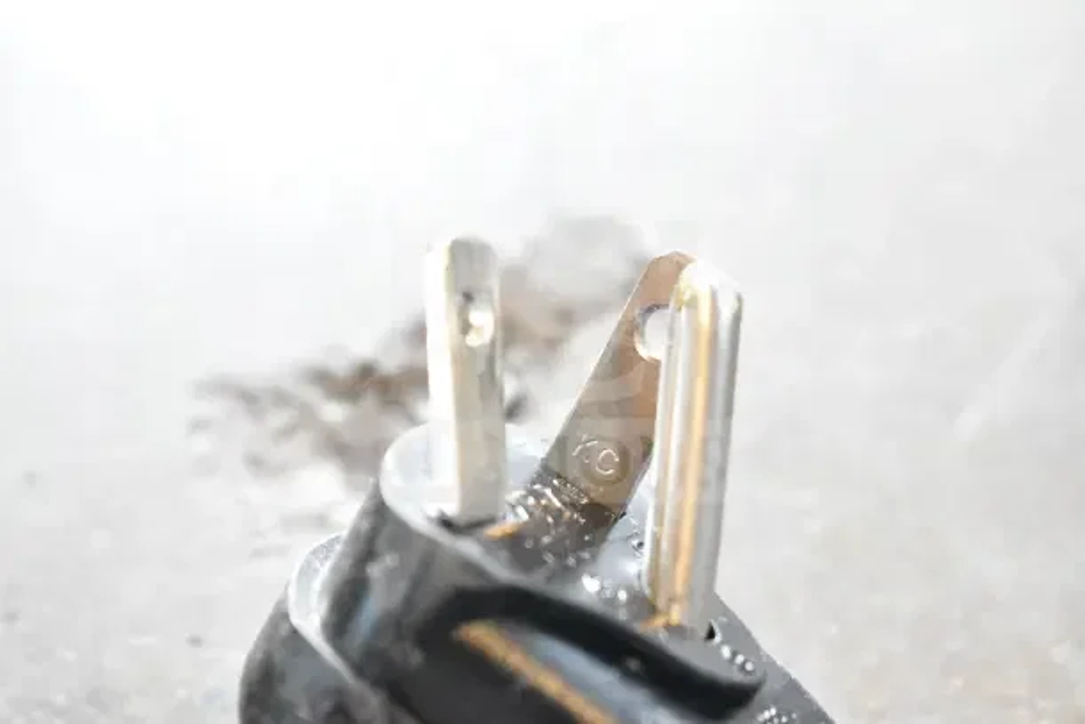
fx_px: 2487
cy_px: 362
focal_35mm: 82
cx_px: 542
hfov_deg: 24.6
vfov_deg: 16.6
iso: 9000
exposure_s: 1/100
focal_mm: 55
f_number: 5.6
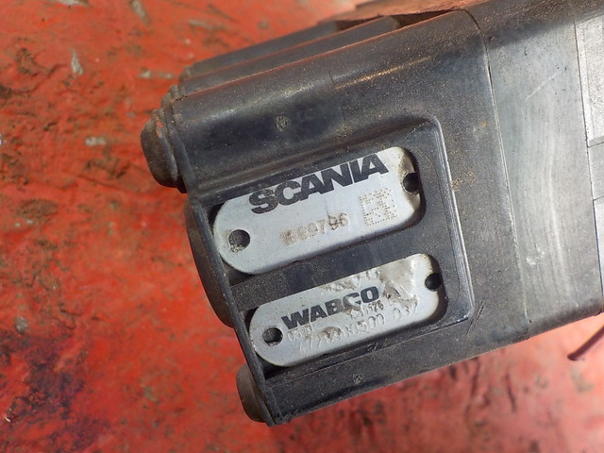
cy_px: 226
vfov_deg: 46.8
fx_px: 523
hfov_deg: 60.0
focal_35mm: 30
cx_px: 302
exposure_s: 1/30
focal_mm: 4.1
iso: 250
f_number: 3.3
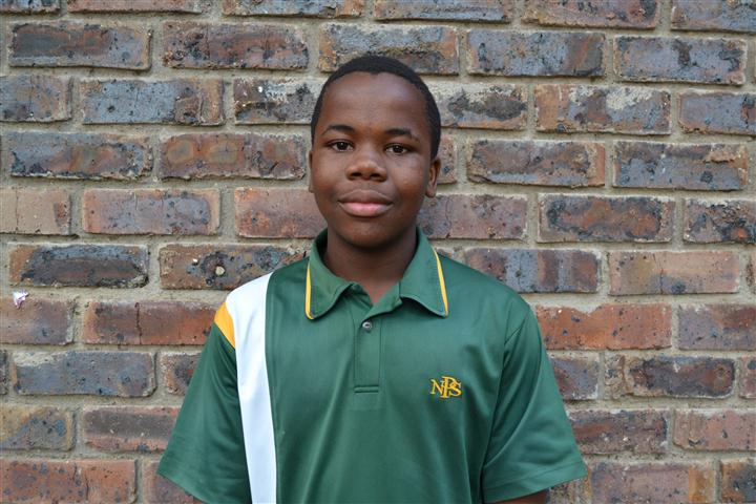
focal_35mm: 34
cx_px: 378
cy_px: 252
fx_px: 724
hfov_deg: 55.1
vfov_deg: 38.4
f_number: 5
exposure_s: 1/100
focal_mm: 23
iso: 400
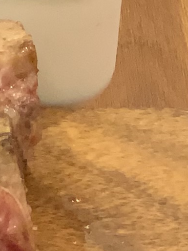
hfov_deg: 3.6
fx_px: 2957
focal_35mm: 408
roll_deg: -2.1
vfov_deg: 4.6
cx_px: -25
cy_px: -572
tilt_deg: -16.7
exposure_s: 1/60
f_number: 2.4
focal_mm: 6
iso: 160
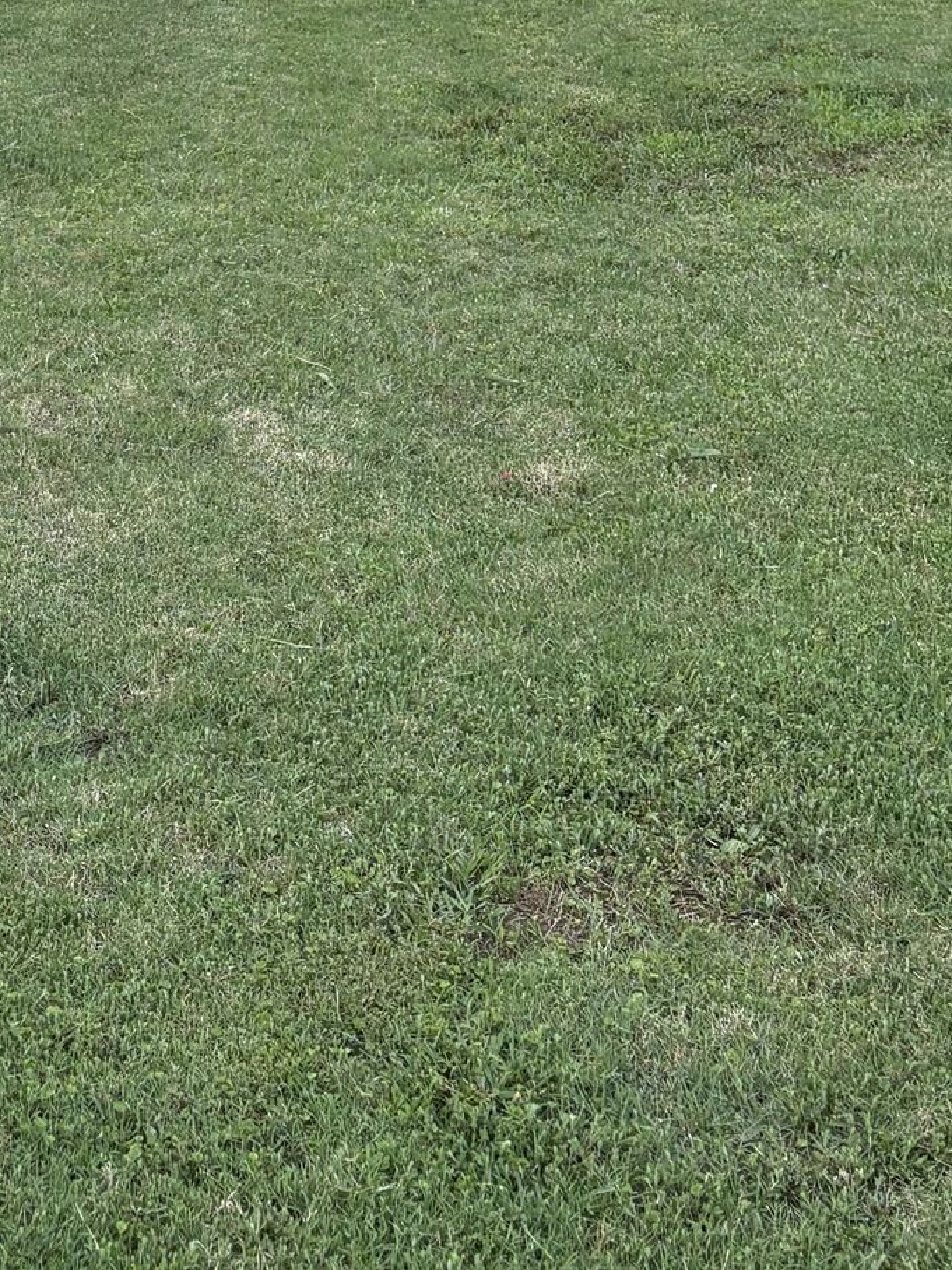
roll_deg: +0.2
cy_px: -204
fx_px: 2420
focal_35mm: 66
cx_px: 18
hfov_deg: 21.5
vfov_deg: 26.5
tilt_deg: -12.8
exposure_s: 1/60
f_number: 1.6
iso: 160
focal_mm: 5.96
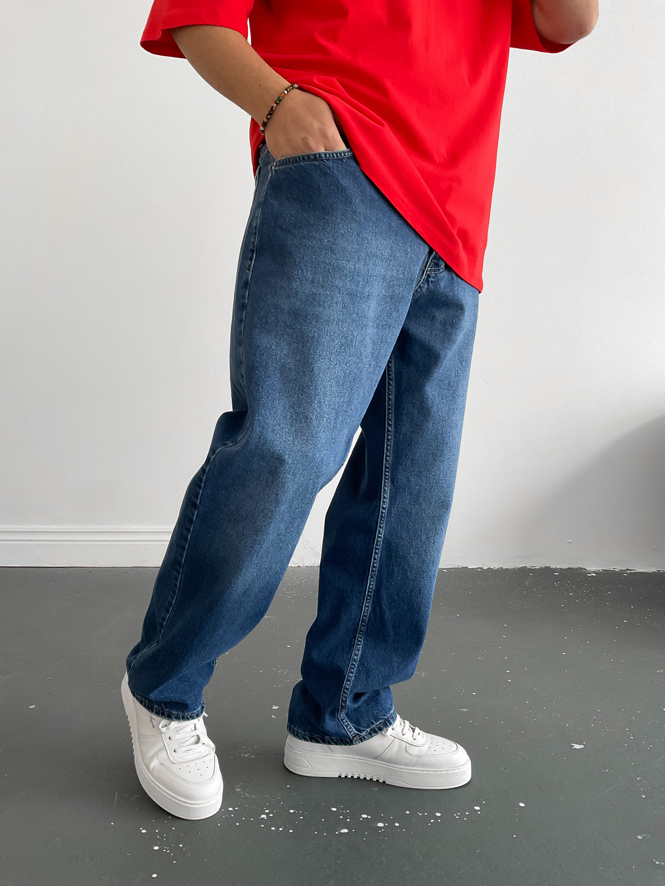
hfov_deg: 48.2
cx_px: 332
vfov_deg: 61.7
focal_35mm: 29
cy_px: 443
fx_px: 743
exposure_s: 1/60
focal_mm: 3
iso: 125
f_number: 1.8
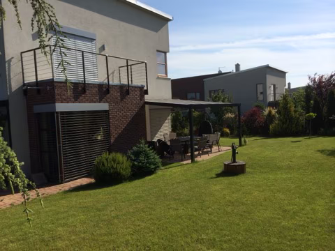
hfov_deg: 60.0
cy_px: 126
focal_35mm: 30
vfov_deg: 46.8
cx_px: 168
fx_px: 290
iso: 32
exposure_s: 1/3425
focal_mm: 4.12
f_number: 2.2
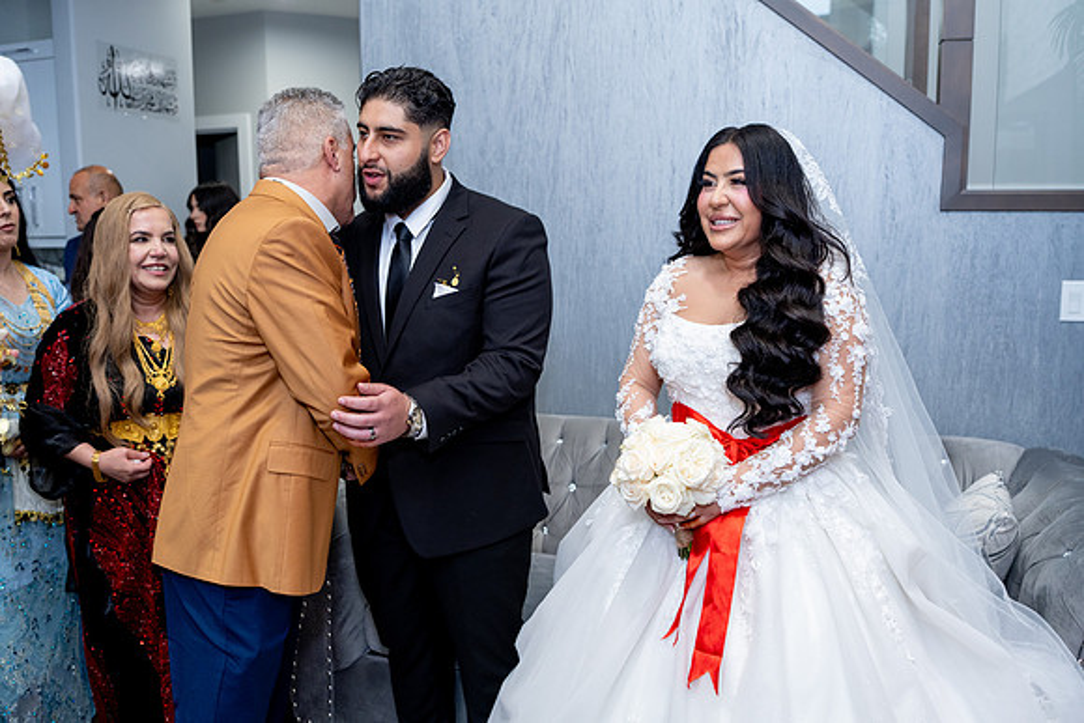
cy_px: 362
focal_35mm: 28
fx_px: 843
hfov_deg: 65.5
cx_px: 542
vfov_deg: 46.4
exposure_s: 1/160
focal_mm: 28
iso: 1000
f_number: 2.8
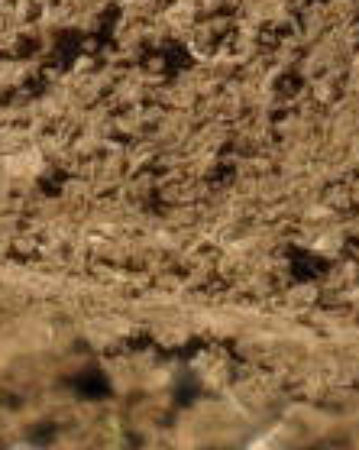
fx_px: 21781
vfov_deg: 1.2
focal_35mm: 1638
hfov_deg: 0.9
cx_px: -2118
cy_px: -897
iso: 640
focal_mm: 105
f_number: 7.1
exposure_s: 1/1600
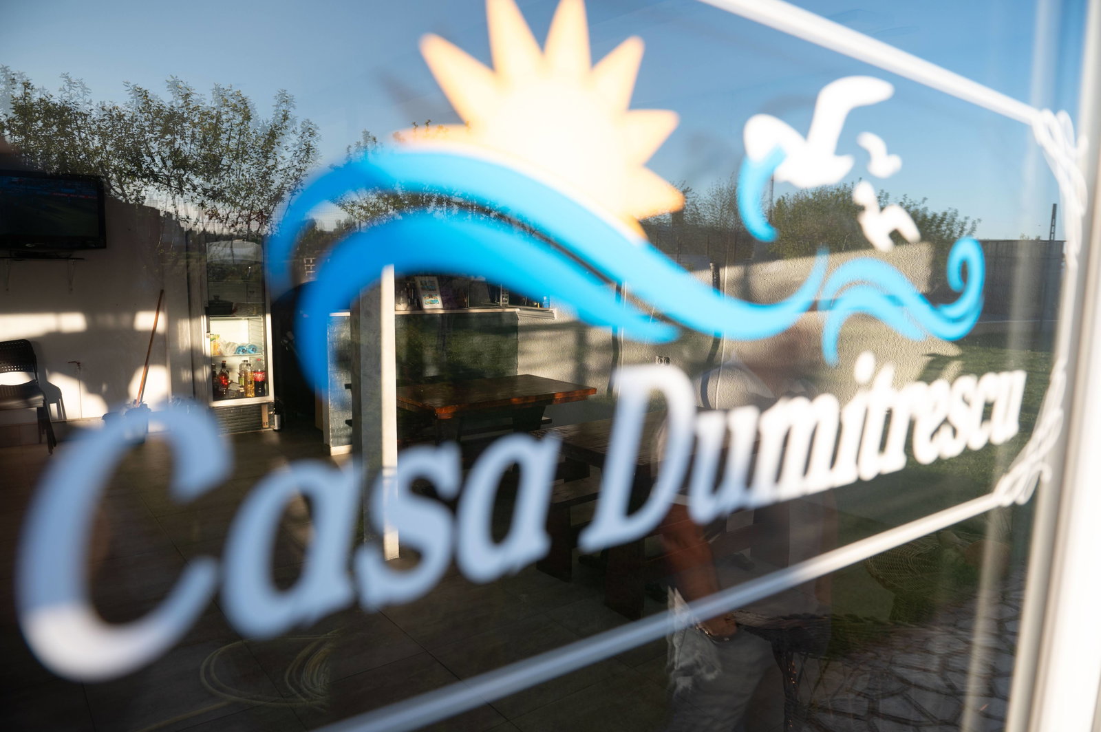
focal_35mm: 24
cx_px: 550
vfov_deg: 53.1
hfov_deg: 73.8
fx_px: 733
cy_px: 366
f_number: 4
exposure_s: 1/500
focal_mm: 24
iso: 250
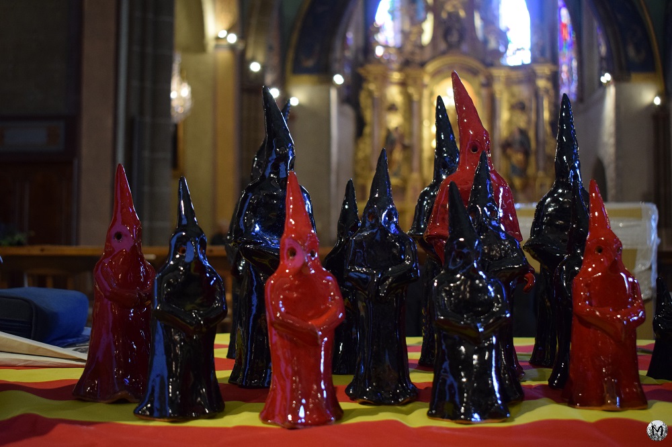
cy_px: 224
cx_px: 336
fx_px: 756
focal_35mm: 40
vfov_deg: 33.0
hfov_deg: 47.9
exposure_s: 1/50
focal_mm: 27
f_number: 4
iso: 1600
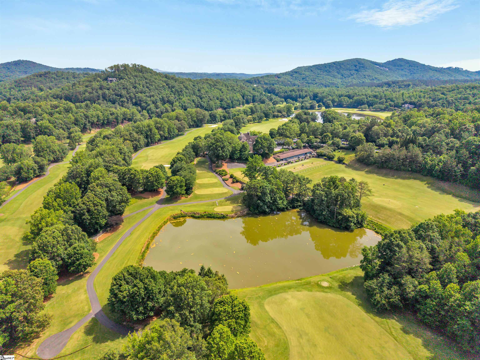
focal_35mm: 24
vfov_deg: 56.8
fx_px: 333
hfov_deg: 71.6
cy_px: 180
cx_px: 240
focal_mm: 8.67
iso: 310
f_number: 1.8
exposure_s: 1/8000
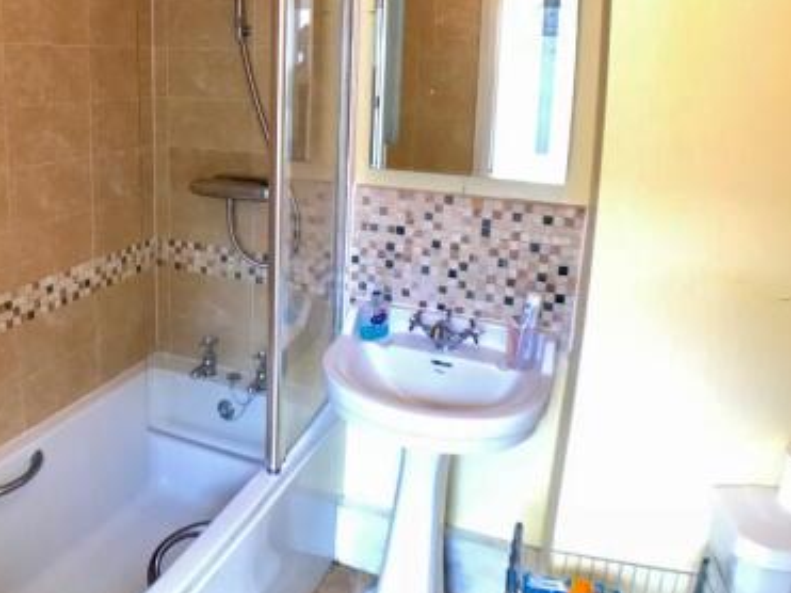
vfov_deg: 32.5
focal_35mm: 44
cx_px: 233
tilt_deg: -11.5
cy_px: 187
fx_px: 1005
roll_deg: -0.8
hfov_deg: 42.1
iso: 32
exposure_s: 1/20
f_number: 1.8
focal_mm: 3.99
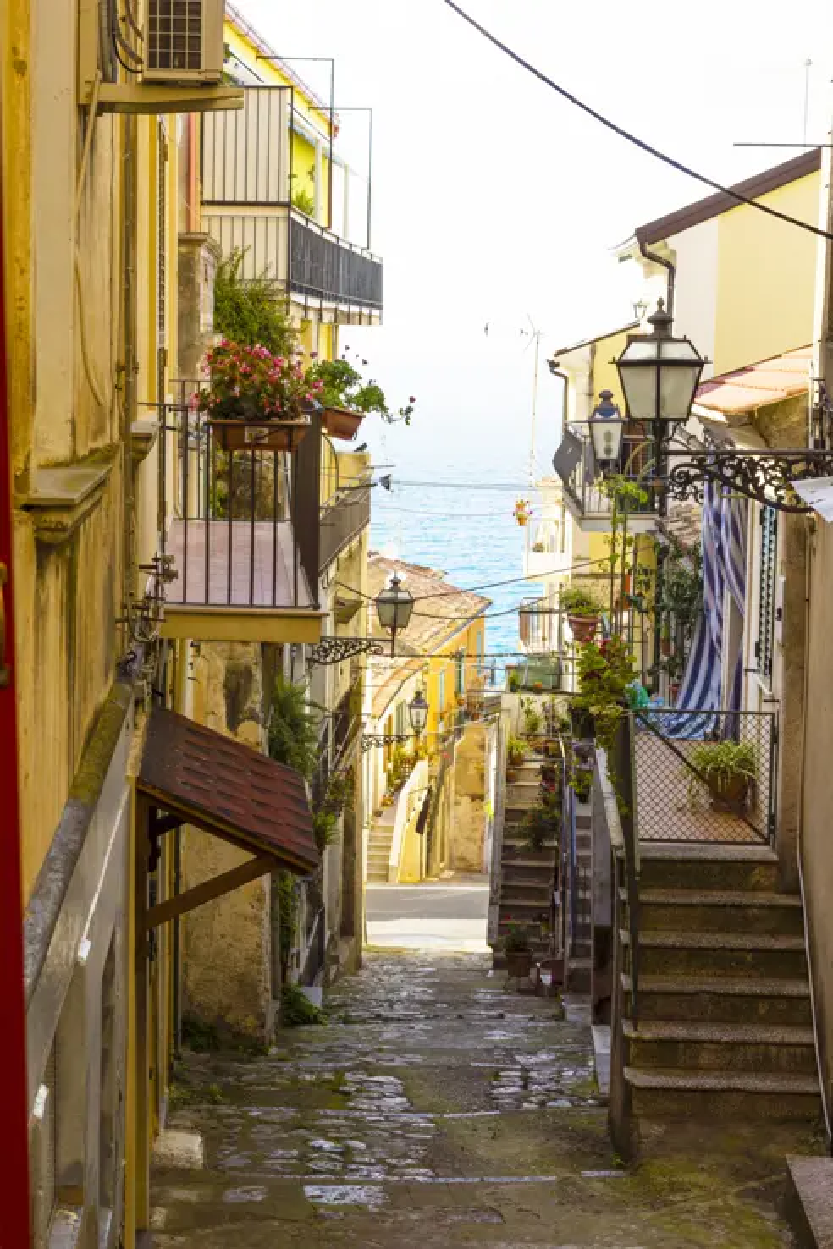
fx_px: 2082
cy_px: 624
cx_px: 416
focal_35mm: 60
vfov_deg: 33.4
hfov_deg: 22.6
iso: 100
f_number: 5.6
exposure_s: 1/250
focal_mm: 40
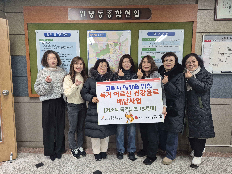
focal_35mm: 23
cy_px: 87
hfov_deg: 73.9
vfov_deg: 58.9
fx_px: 154
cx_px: 116
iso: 250
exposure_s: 1/120
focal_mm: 5.4
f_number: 1.8
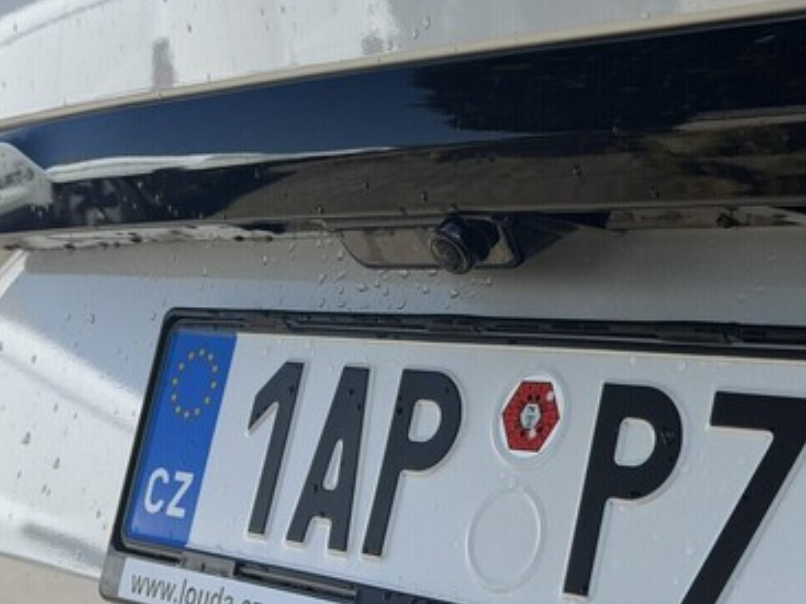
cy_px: 265
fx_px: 1676
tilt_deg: -0.1
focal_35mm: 72
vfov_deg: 20.4
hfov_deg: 27.0
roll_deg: -1.2
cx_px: 455
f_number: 1.78
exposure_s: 1/2146
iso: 64
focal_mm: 6.76
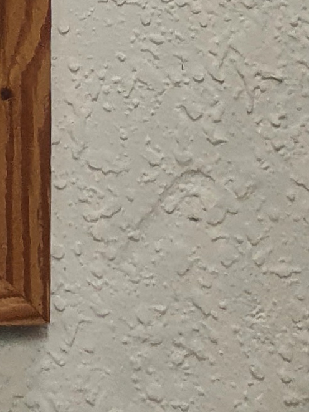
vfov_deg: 12.2
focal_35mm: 155
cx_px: -543
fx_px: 1844
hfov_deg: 8.4
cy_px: -170
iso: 200
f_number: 2.4
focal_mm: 4.3
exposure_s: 1/60.2
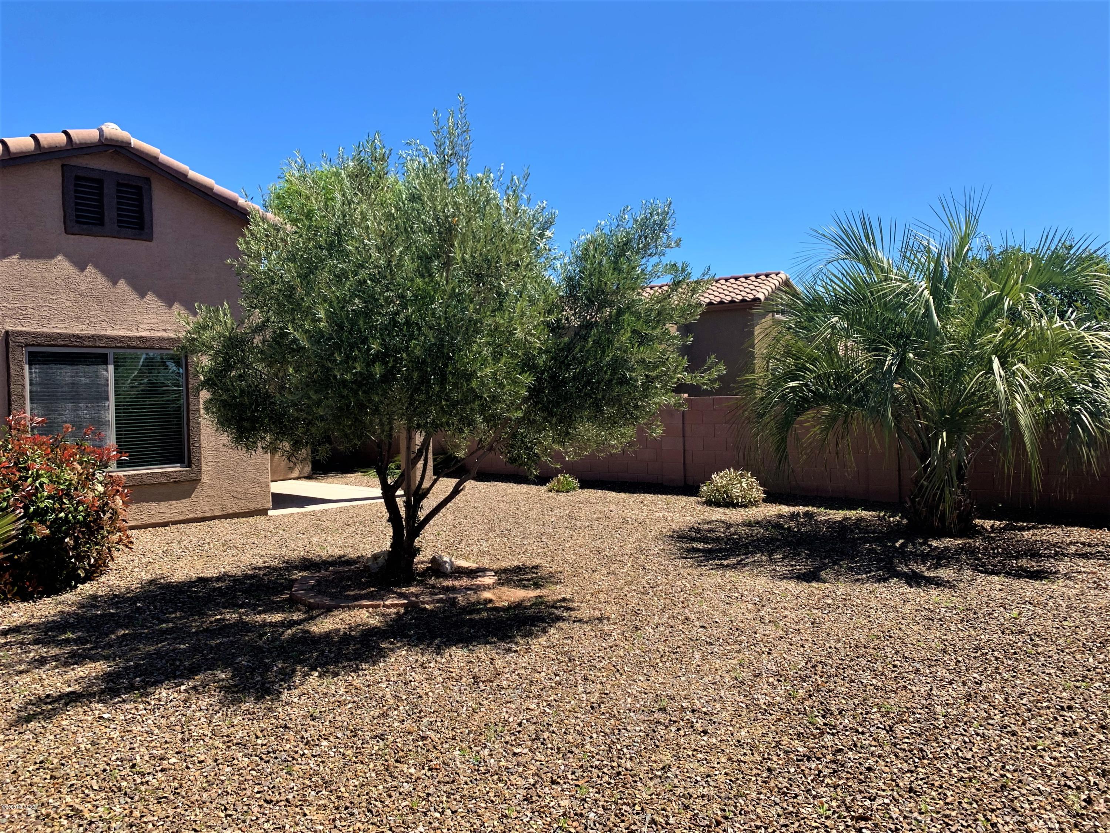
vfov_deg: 53.1
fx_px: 834
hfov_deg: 67.3
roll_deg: +1.2
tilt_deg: -1.5
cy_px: 416
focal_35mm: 26
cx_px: 555
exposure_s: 1/1585
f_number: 1.8
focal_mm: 4.25
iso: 25
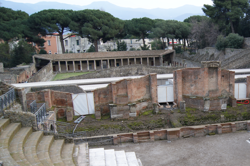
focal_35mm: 43
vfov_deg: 30.9
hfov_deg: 43.5
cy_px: 110
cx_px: 197
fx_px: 298
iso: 100
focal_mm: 18
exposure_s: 1/40
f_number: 4
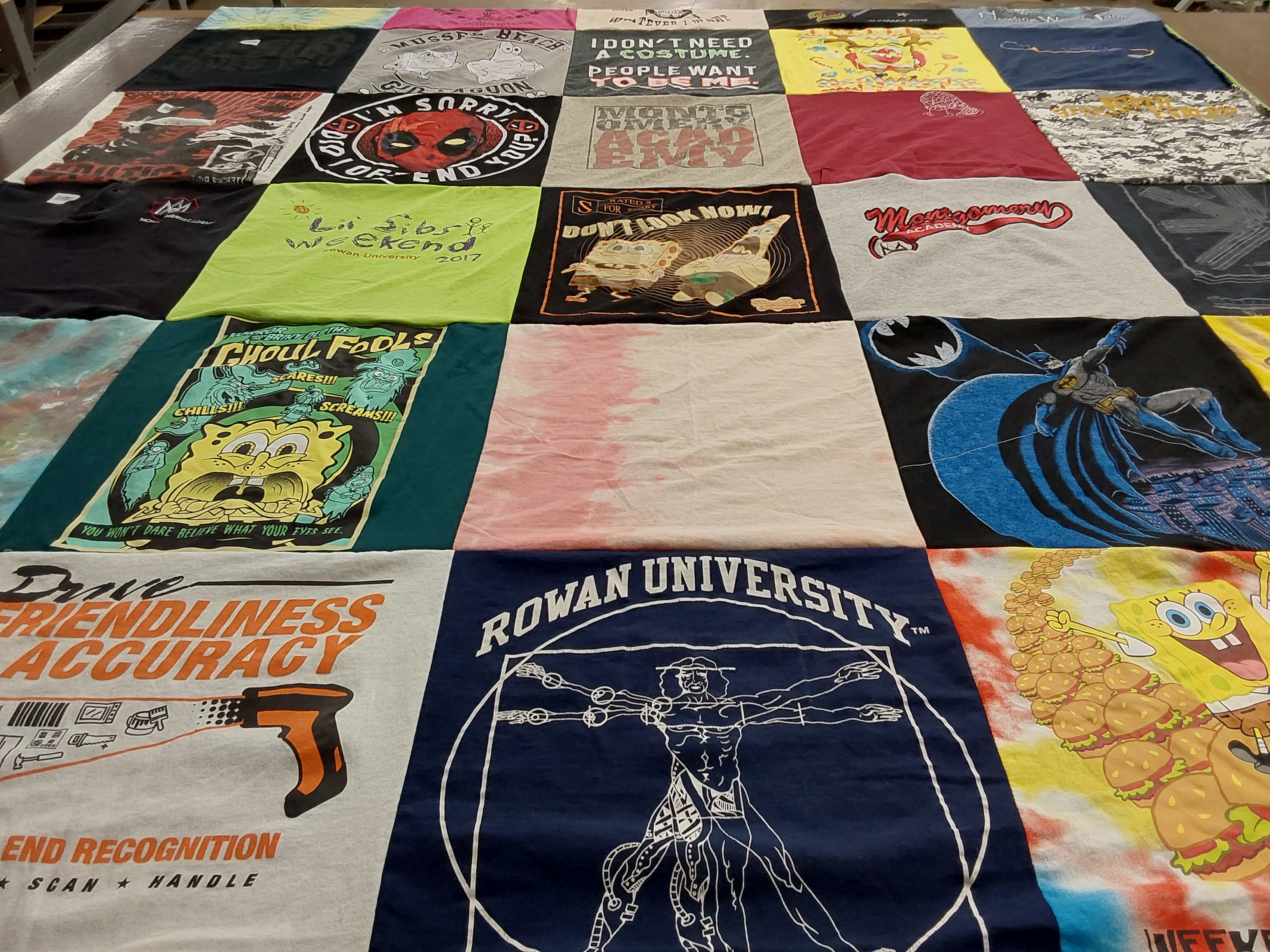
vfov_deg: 49.7
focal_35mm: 28
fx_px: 1027
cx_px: 635
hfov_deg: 63.4
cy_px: 476
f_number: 1.9
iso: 80
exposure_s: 1/60
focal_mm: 2.91
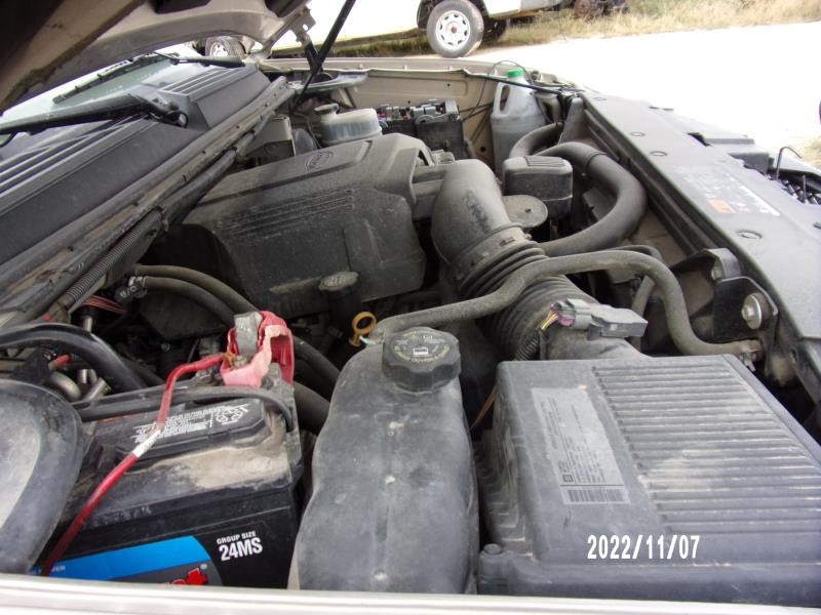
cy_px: 308
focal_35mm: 24
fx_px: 569
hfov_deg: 71.6
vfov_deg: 56.8
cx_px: 410
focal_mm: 4.3
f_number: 3.3
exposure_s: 1/120
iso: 80
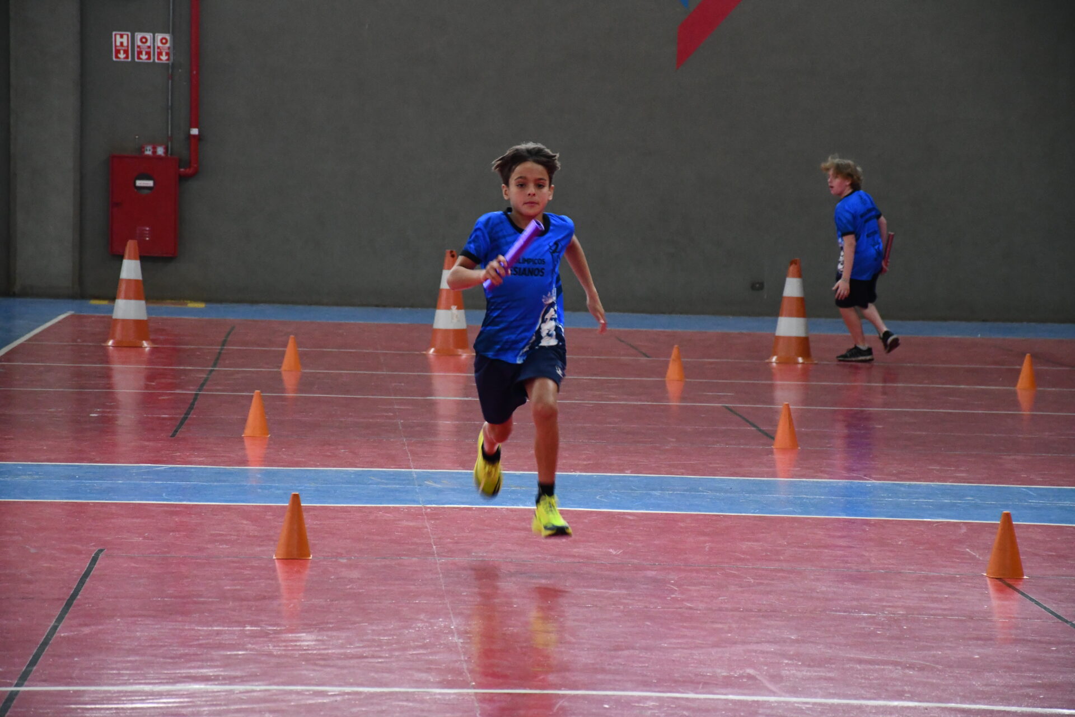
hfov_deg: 14.4
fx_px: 4240
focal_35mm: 142
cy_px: 358
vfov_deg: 9.7
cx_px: 538
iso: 3200
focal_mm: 95
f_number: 5.3
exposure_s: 1/125
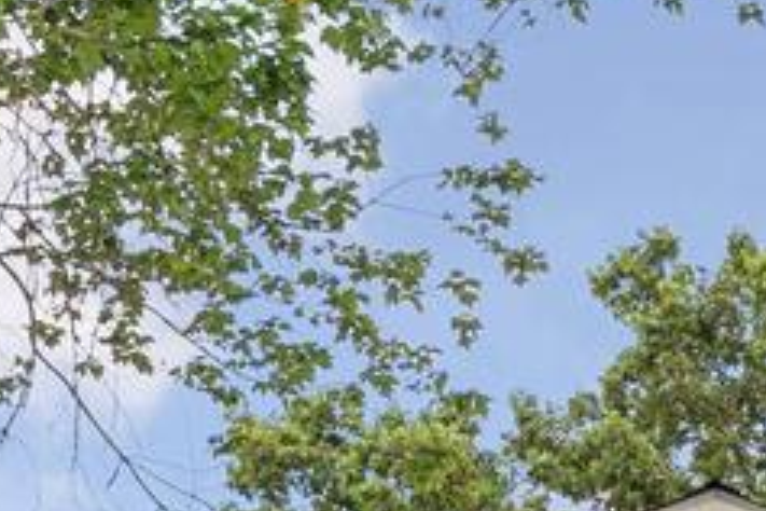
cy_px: 1452
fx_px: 3489
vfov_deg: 7.5
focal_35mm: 164
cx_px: 1448
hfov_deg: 11.5
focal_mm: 18
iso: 125
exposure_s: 1/200
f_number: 4
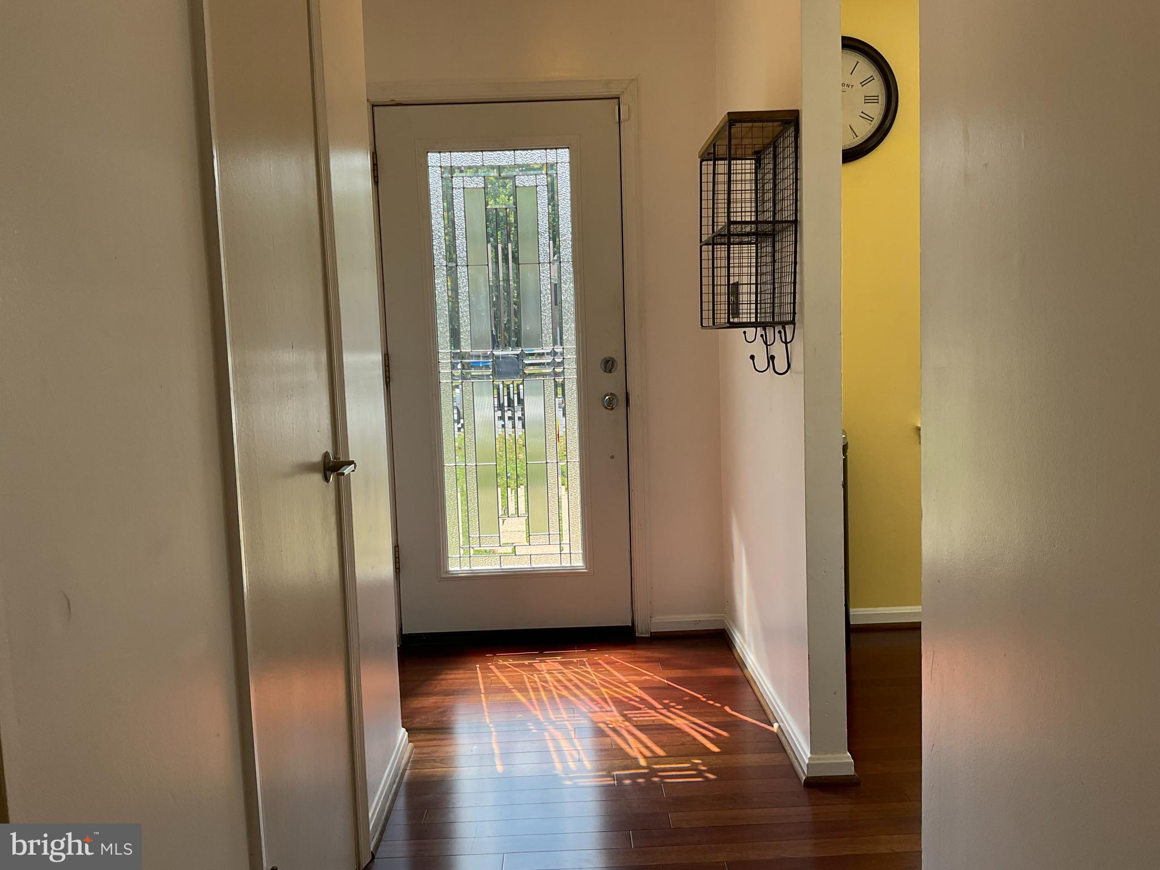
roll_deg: +1.6
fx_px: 972
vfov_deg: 48.2
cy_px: 435
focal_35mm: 29
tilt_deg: -6.1
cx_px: 580
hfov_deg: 61.7
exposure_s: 1/169
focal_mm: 3
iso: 16
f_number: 1.8
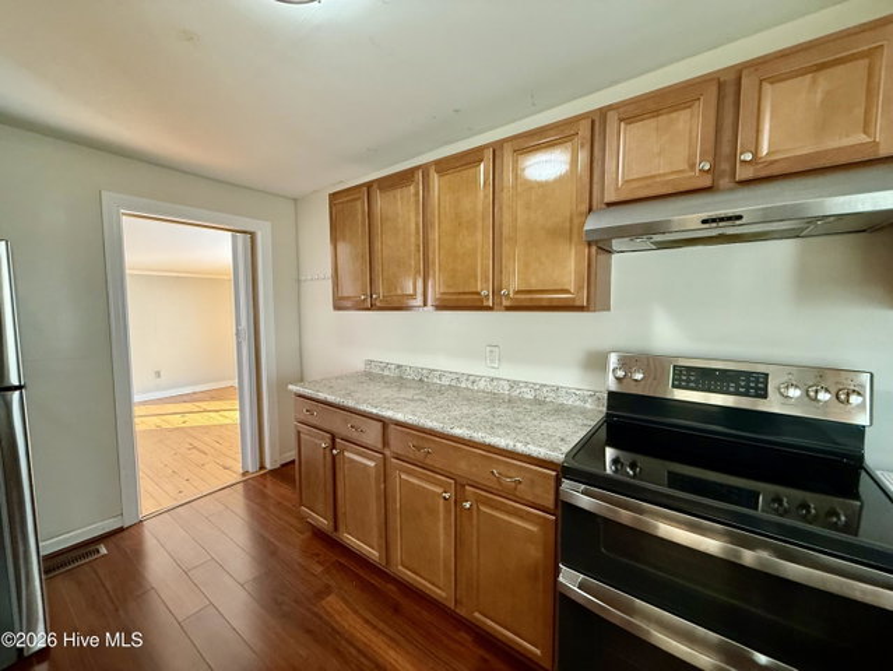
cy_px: 336
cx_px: 446
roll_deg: +0.7
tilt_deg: -4.5
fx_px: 361
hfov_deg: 102.0
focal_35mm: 14
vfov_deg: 85.7
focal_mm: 2.22
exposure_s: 1/60
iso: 320
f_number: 2.2
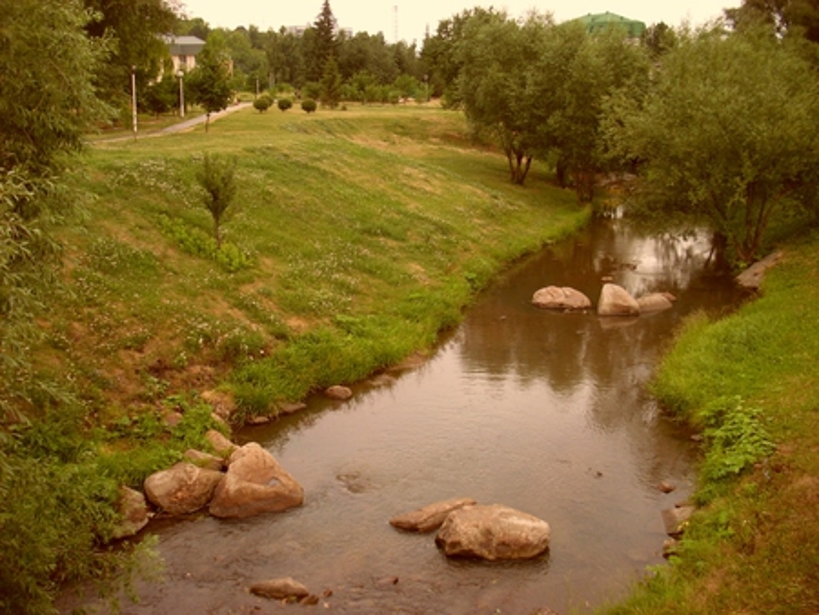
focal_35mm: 38
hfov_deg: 49.0
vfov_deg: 37.8
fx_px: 900
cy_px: 308
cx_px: 410
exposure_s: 1/180
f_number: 3
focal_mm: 6.3
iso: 80
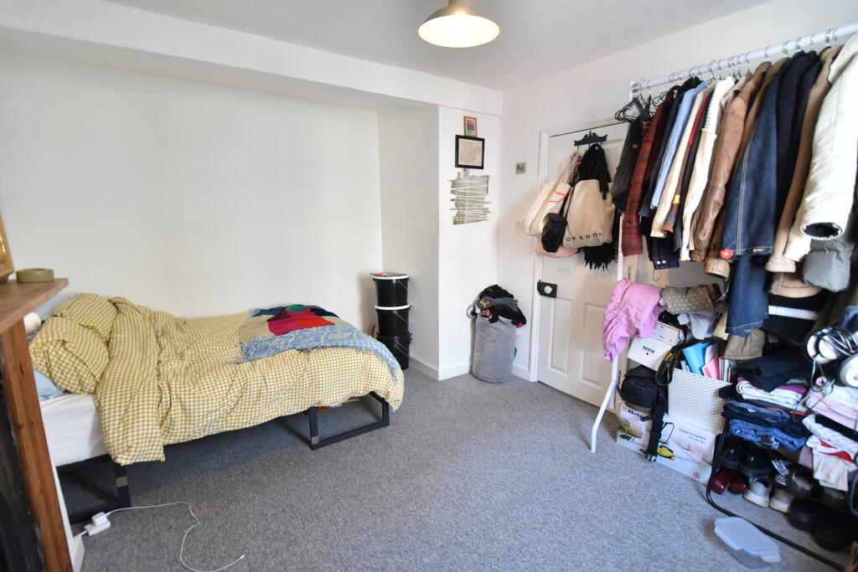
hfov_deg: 95.0
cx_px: 429
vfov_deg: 72.1
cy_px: 286
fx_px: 393
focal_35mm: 16
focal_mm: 11
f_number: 3.5
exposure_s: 1/25
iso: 500
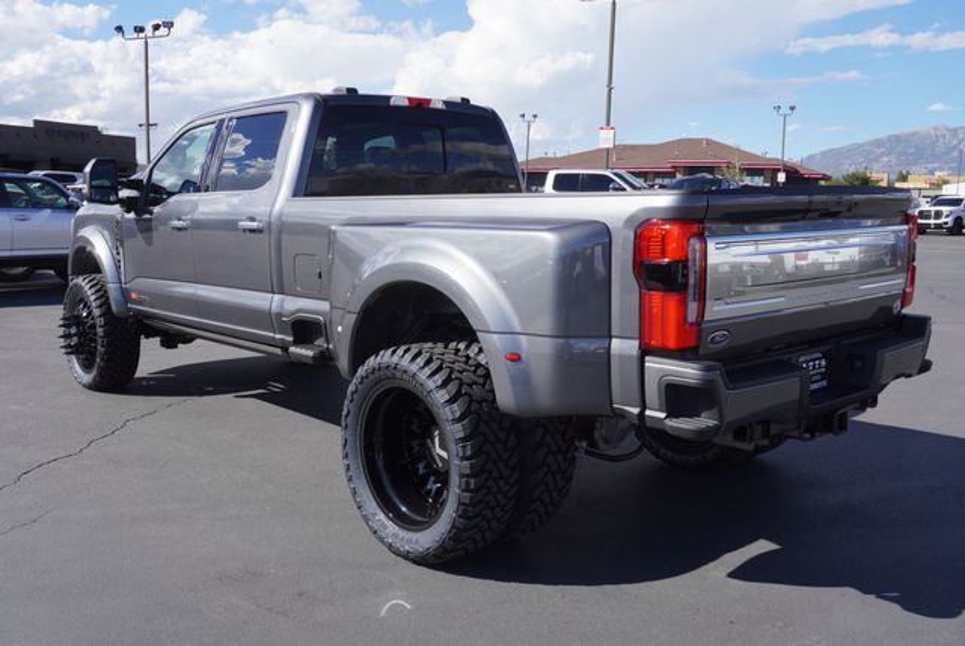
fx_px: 926
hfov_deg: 55.1
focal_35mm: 34
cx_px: 482
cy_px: 323
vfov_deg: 38.4
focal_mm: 23
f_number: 8
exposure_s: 1/200
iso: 100
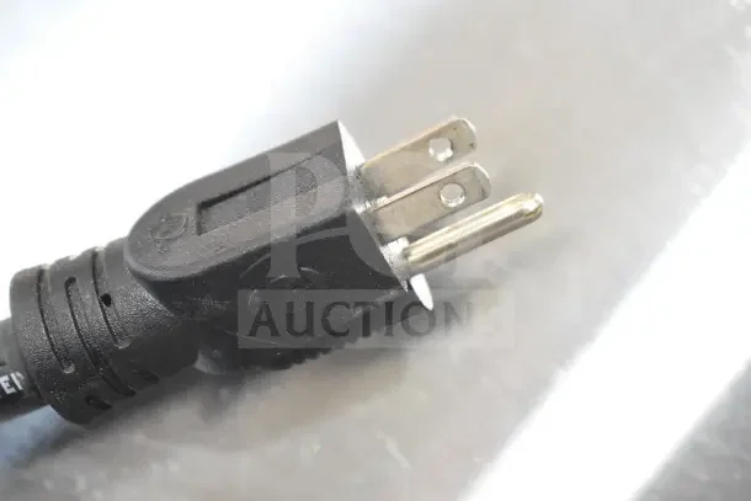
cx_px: 376
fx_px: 1721
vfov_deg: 16.6
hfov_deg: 24.6
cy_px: 250
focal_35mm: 82
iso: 2000
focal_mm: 55
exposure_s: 1/100
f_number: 5.6
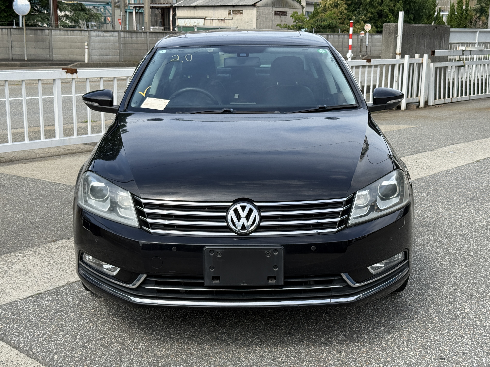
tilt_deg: -11.9
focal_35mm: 48
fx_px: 679
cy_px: 184
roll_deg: -1.2
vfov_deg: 30.3
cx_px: 245
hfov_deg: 39.7
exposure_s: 1/2415
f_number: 1.78
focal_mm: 6.76
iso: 80
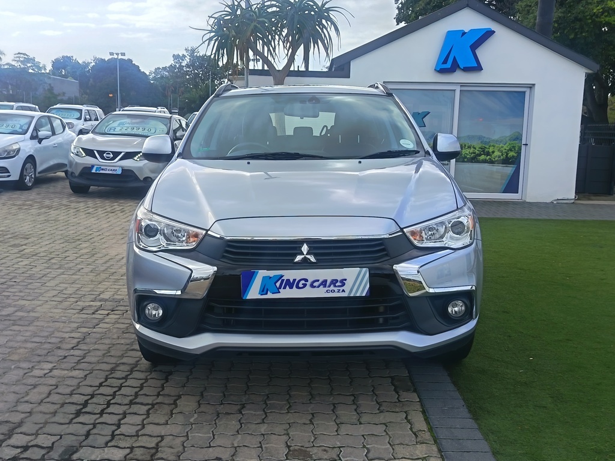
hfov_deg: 51.4
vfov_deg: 39.7
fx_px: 640
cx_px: 308
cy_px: 230
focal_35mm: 36
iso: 100
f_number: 1.75
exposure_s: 1/373
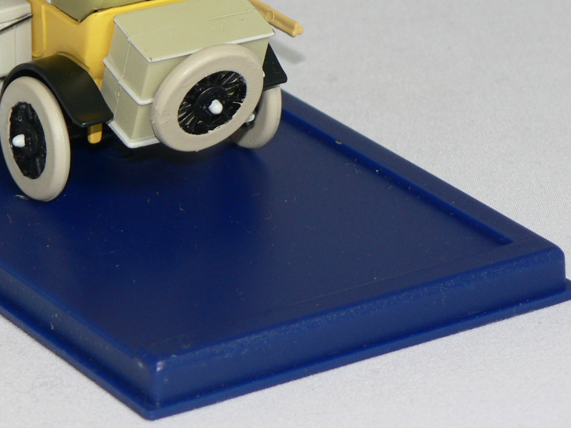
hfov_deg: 8.4
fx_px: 3892
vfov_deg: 6.3
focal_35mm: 236
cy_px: -1
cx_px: 123
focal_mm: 19
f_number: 3.2
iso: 80
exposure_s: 1/60
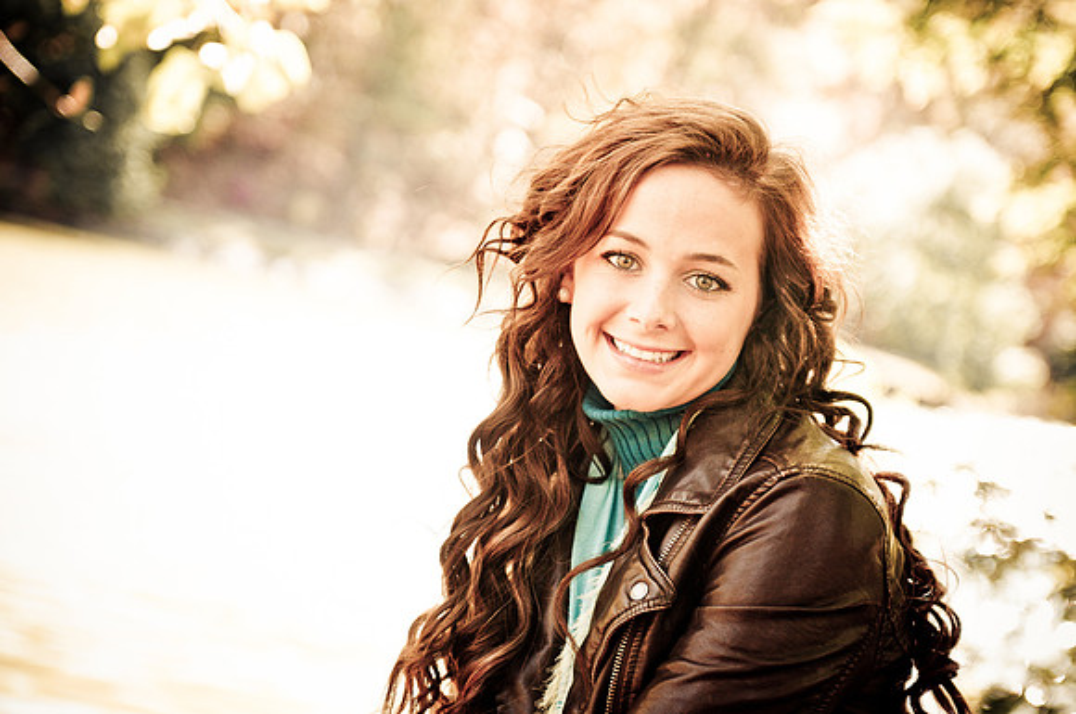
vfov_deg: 14.7
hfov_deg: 21.9
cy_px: 357
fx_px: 2776
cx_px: 538
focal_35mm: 93
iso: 200
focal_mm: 62
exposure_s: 1/160
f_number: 2.8
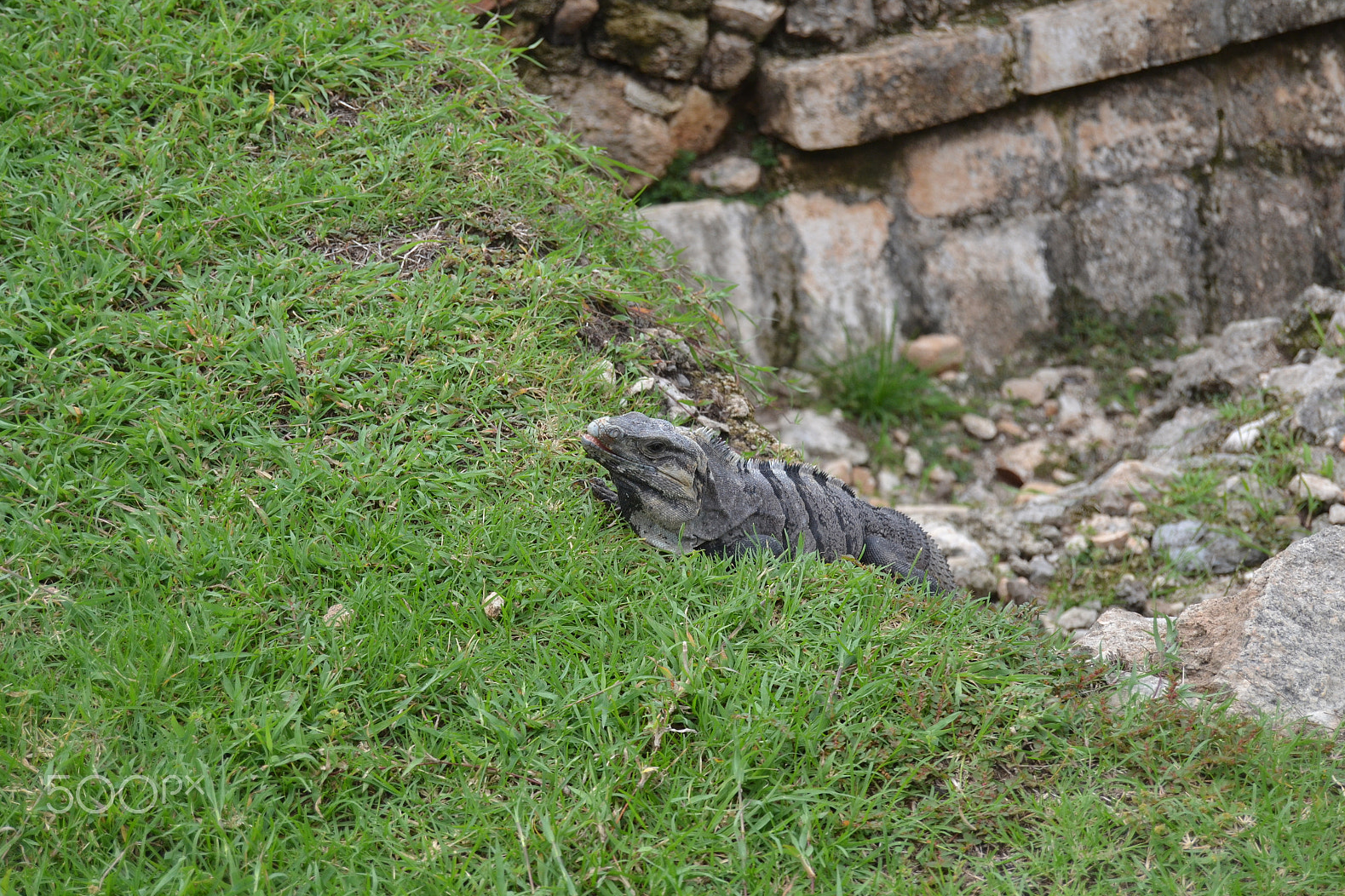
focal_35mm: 76
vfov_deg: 17.9
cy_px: 452
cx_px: 675
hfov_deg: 26.7
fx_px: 2839
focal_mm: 50
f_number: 5.6
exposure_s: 1/640
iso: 400
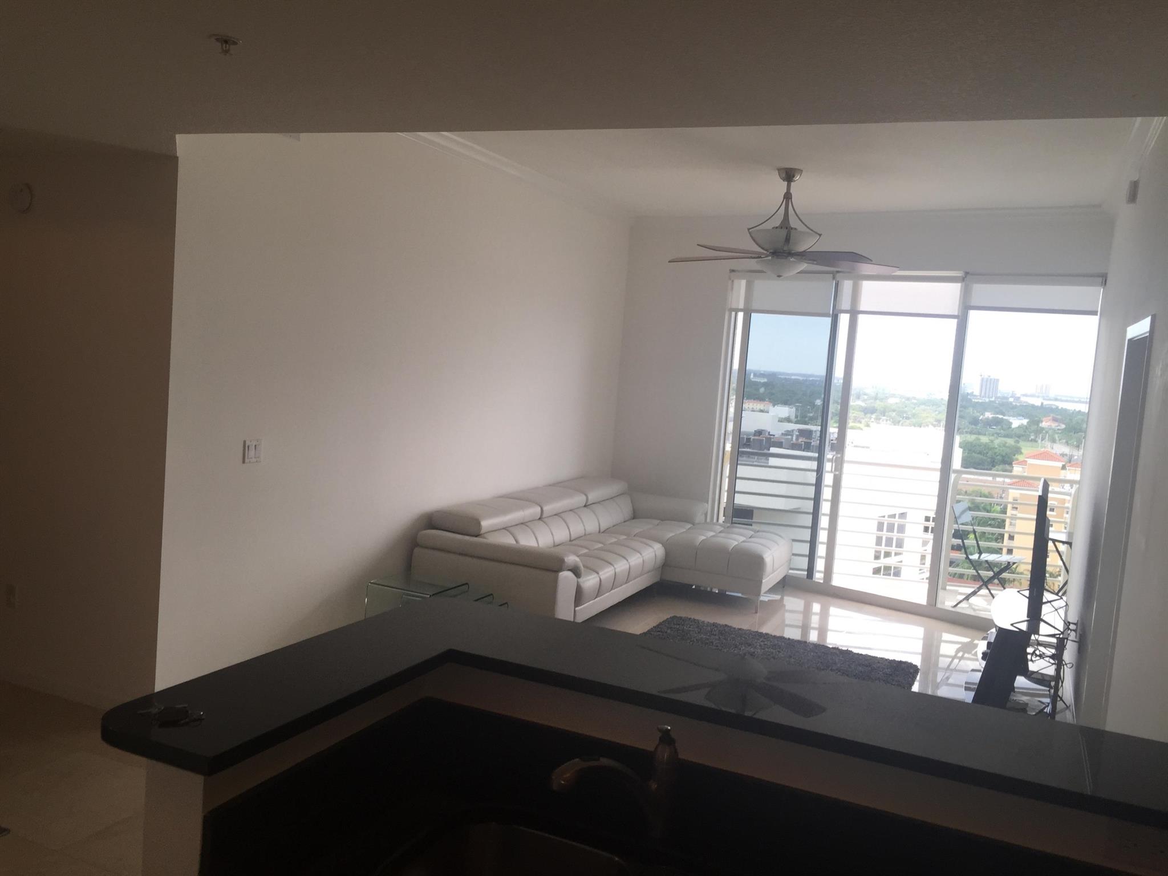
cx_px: 584
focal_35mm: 29
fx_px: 979
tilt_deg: -4.1
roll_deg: -5.3
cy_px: 438
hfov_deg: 61.7
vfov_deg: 48.2
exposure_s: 1/120
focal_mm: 4.15
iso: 32
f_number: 2.2
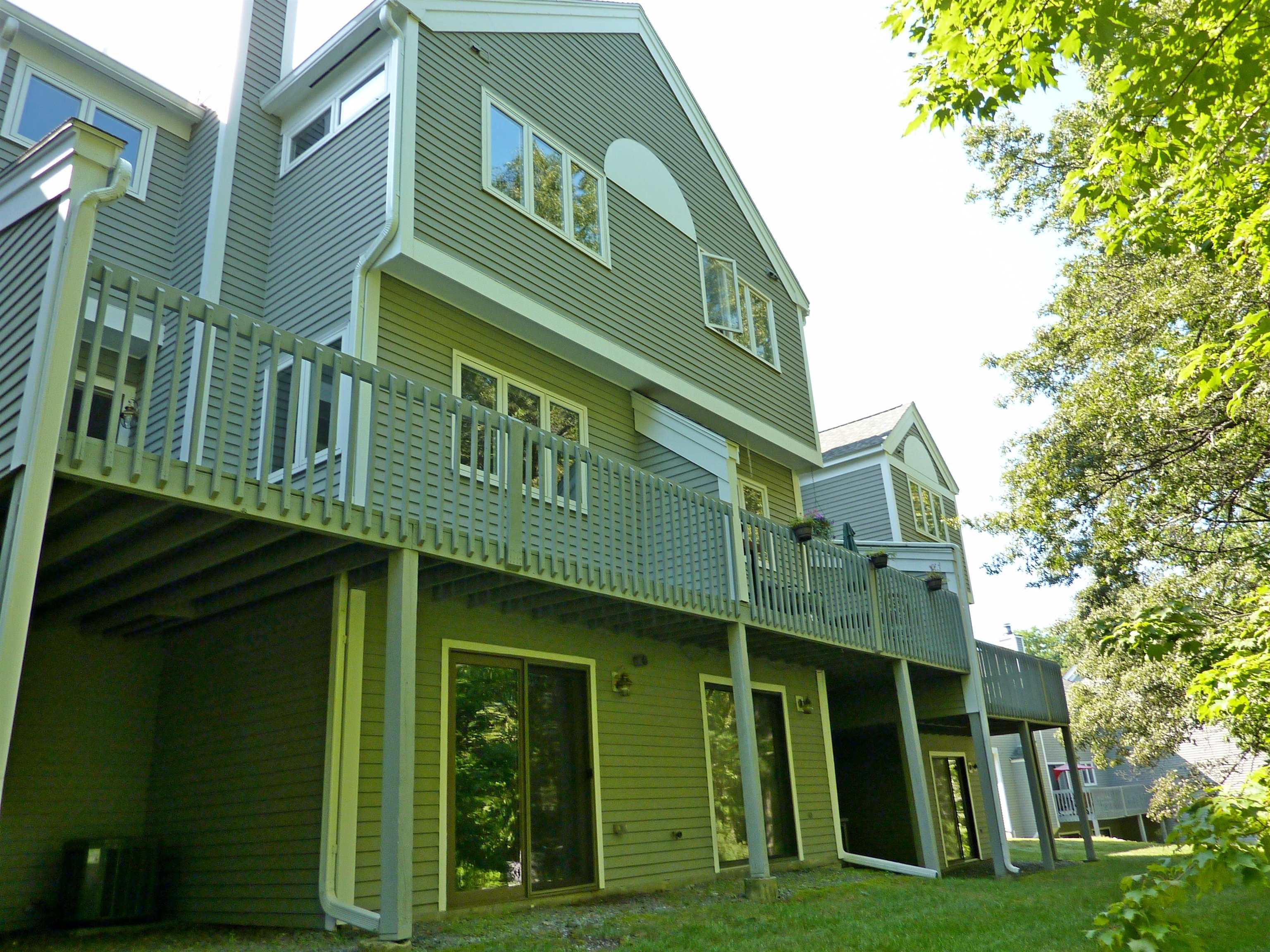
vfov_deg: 54.9
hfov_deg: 69.4
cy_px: 476
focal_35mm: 25
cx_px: 635
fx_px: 917
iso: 125
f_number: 3.5
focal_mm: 4.1
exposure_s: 1/125
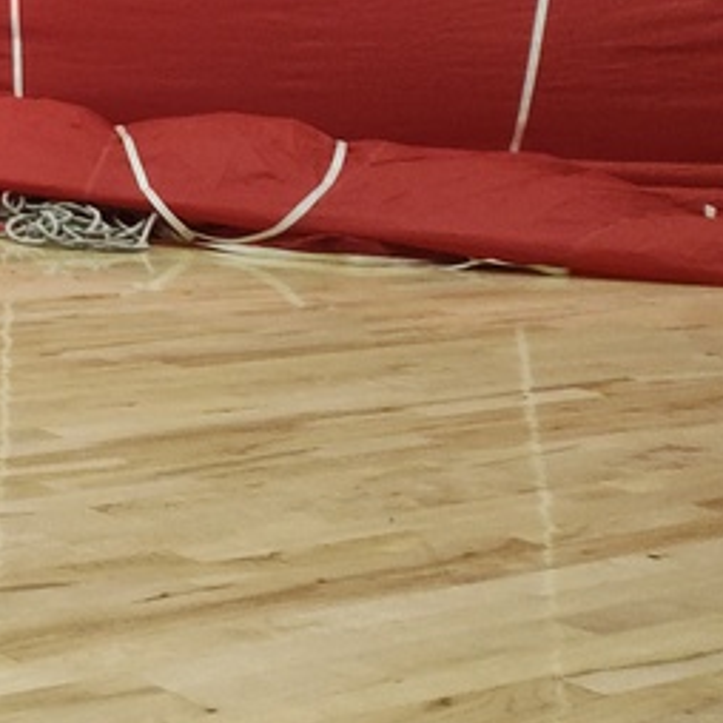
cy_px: -48
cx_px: -712
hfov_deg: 16.3
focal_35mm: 82
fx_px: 1938
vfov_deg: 20.3
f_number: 1.8
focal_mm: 5.56
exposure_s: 1/120
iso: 1044
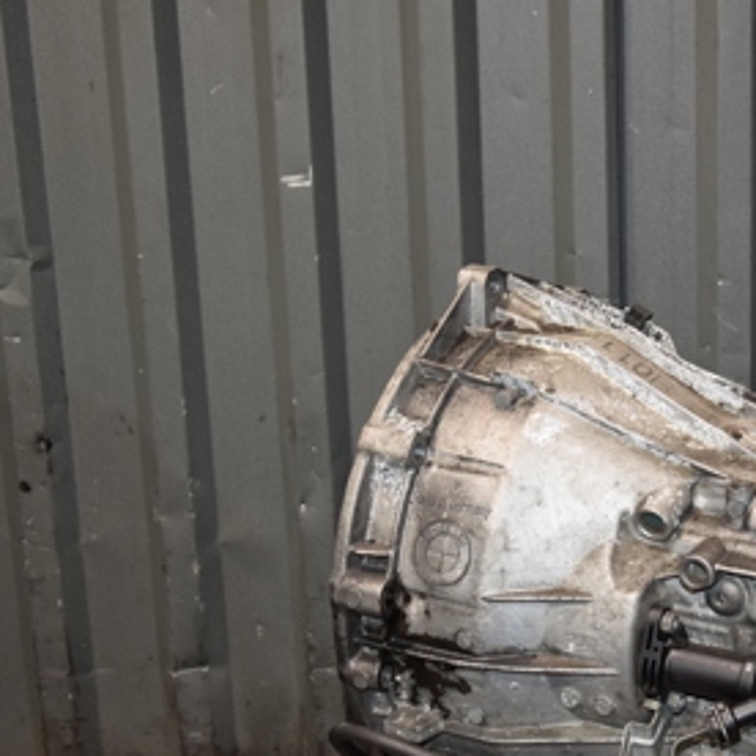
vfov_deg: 24.3
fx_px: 1754
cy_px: 389
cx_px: 682
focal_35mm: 71
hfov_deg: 23.7
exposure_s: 1/60
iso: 800
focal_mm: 24
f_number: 5
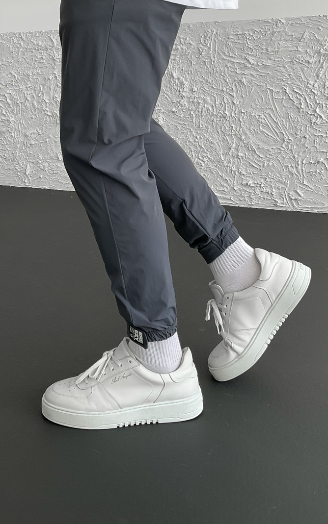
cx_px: 136
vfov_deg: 42.5
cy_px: 149
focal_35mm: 46
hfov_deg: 27.9
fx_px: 658
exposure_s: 1/120
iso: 25
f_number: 1.8
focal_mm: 3
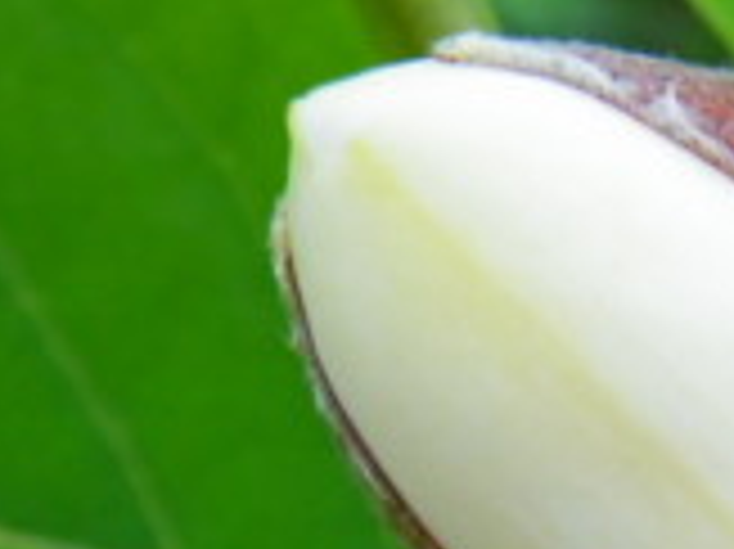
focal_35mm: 141
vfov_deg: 10.3
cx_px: 761
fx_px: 2988
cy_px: 648
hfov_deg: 13.8
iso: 125
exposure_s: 1/60
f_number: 4.4
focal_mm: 9.1
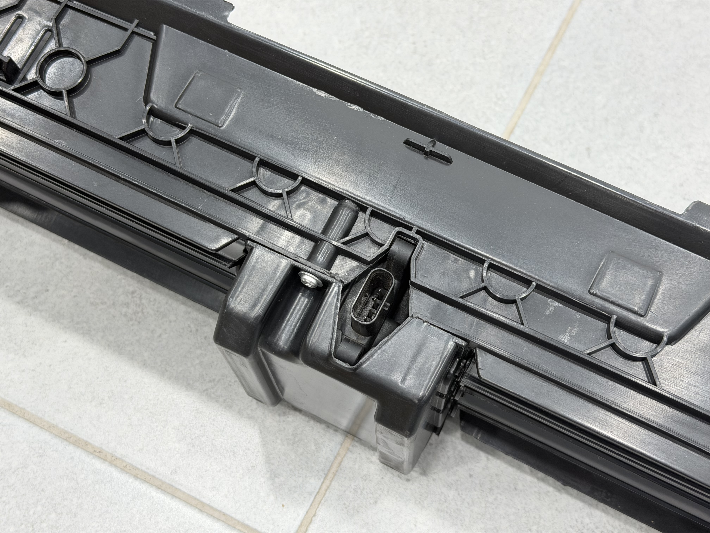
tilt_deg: -65.0
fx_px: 985
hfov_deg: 39.7
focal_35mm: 48
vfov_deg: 30.3
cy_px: 266
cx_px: 355
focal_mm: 6.76
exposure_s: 1/100
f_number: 1.78
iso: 100
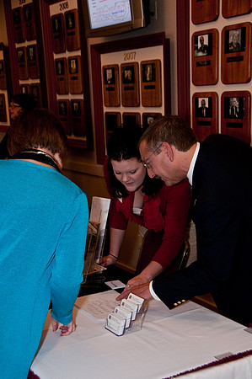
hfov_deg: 25.0
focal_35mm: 54
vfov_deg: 36.9
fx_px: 568
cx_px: 126
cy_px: 190
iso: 640
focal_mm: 36
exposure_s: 1/60
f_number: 6.3
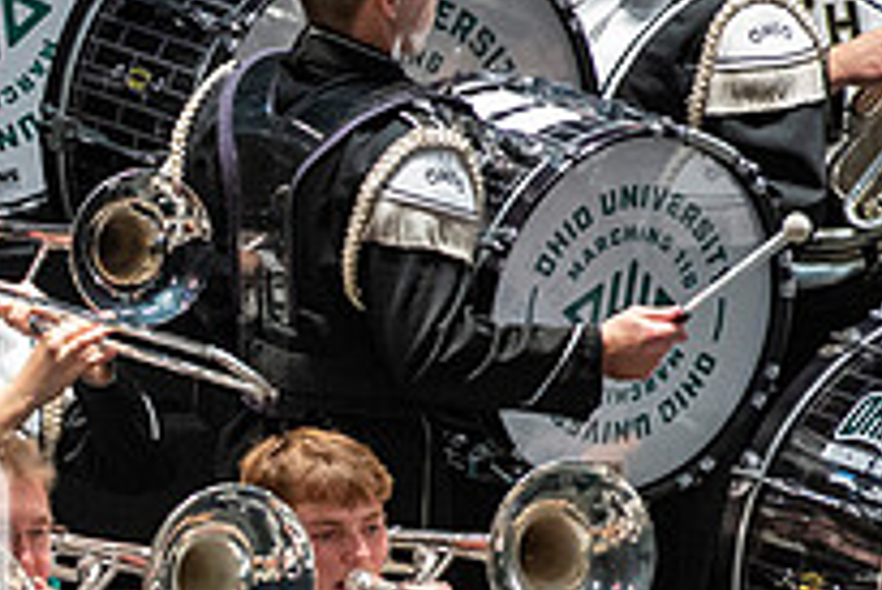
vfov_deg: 1.6
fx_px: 20765
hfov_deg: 2.4
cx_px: -314
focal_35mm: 847
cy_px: 633
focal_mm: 300
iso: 5000
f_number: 5.6
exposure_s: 1/400
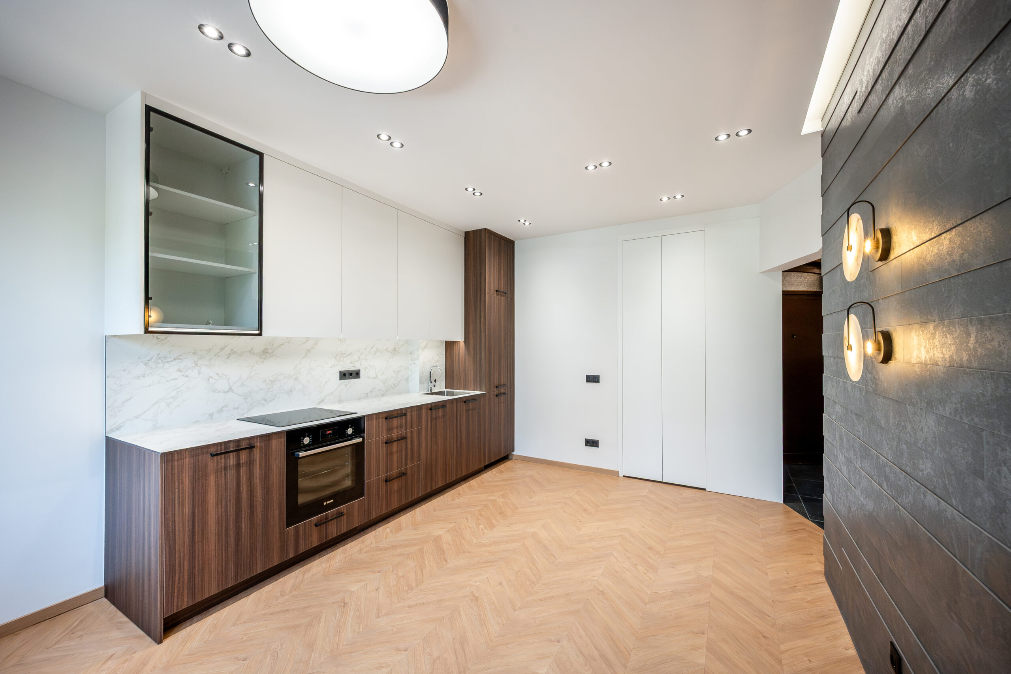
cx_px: 506
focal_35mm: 14
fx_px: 393
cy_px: 337
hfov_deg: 104.3
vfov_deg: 81.2
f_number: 9
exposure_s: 1/125
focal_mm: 14
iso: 2500
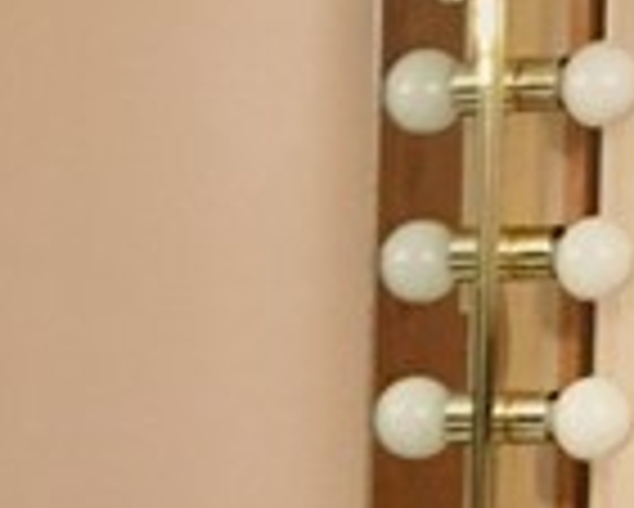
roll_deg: +0.8
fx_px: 3868
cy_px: 1106
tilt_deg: -12.5
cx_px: -166
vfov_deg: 7.2
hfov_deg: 9.2
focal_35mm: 206
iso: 125
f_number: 2.2
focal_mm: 4.15
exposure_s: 1/30
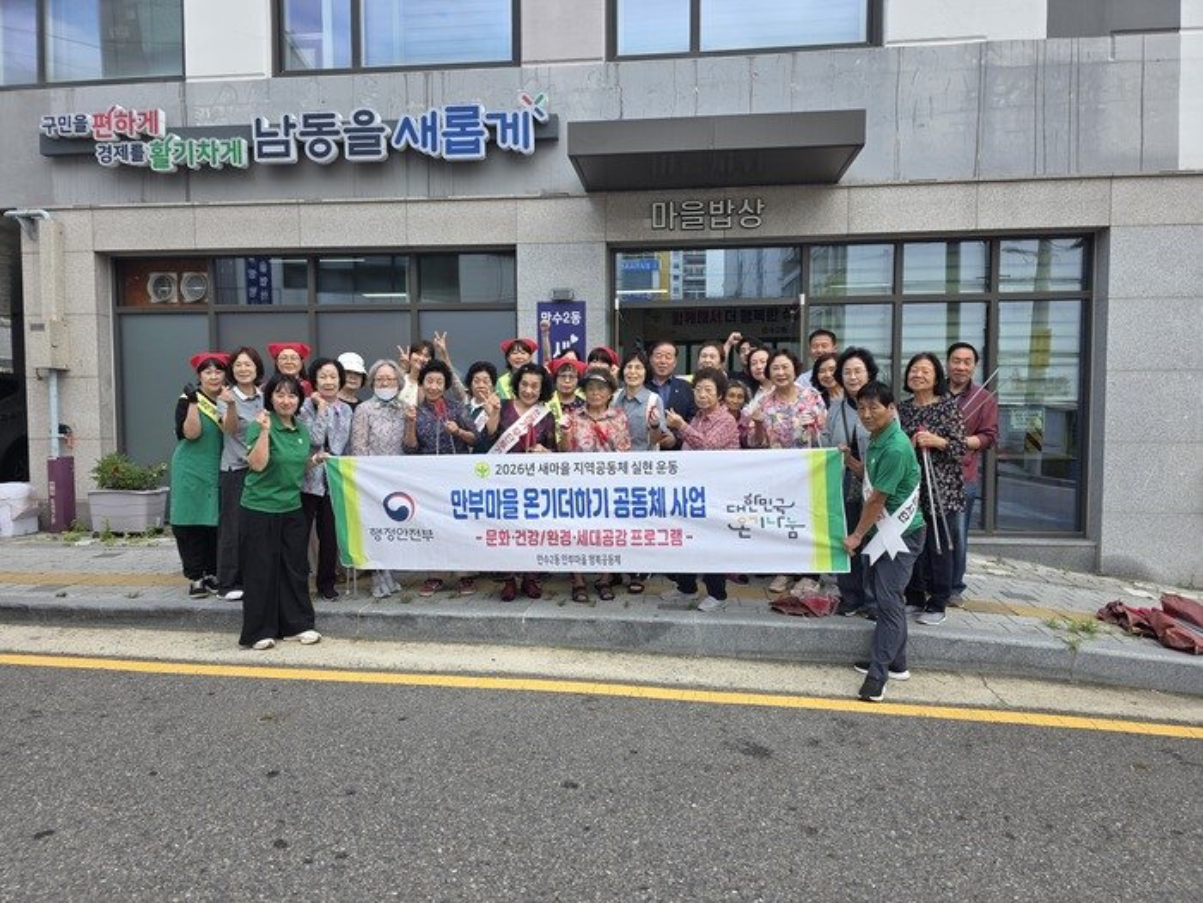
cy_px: 452
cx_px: 602
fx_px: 799
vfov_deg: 58.9
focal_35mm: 23
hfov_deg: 73.9
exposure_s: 1/1372
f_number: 1.7
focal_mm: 6.3
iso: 80
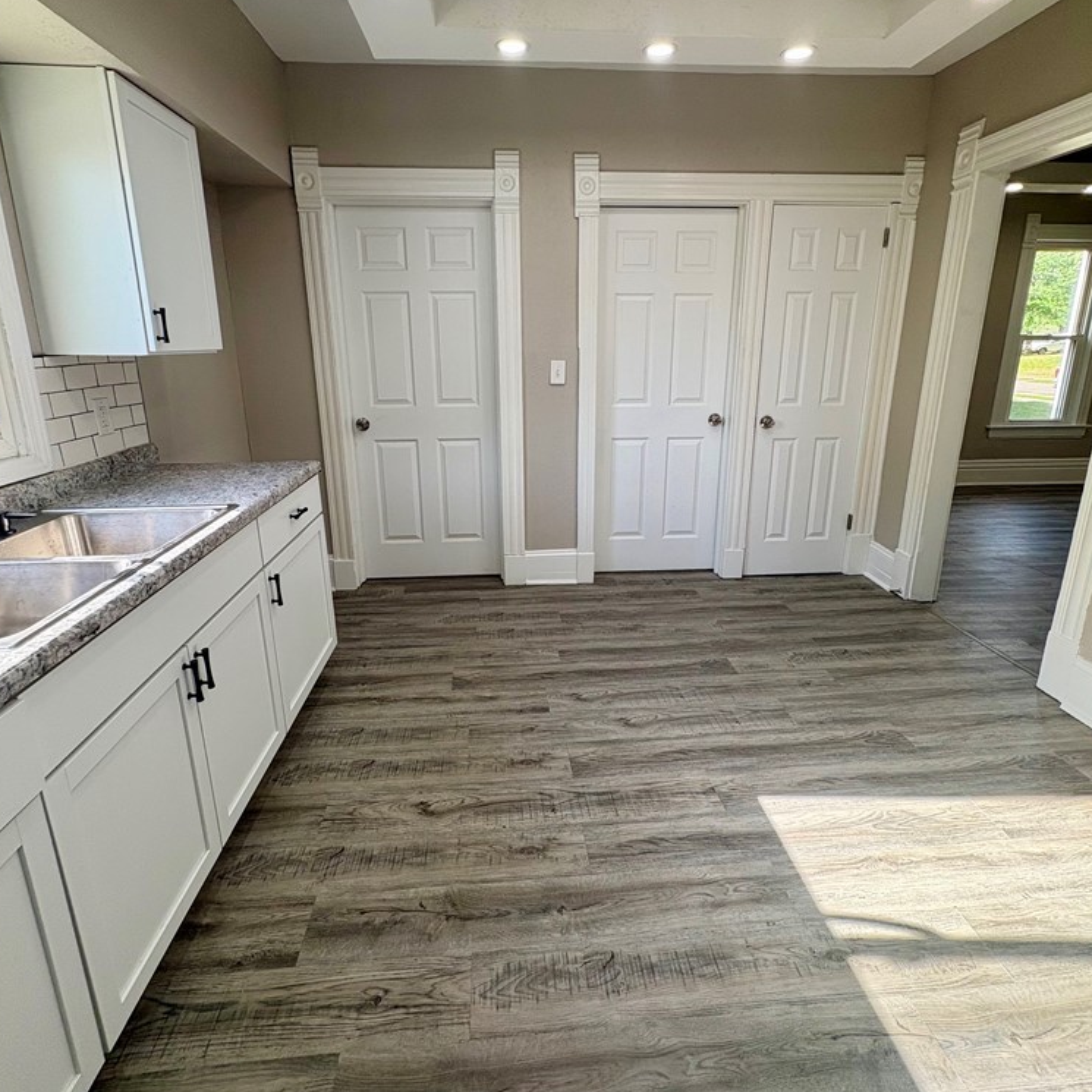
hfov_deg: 84.0
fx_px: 607
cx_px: 541
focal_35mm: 17
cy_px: 495
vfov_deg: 83.7
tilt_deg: -13.1
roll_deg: +0.2
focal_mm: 2.22
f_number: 2.2
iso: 64
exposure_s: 1/120
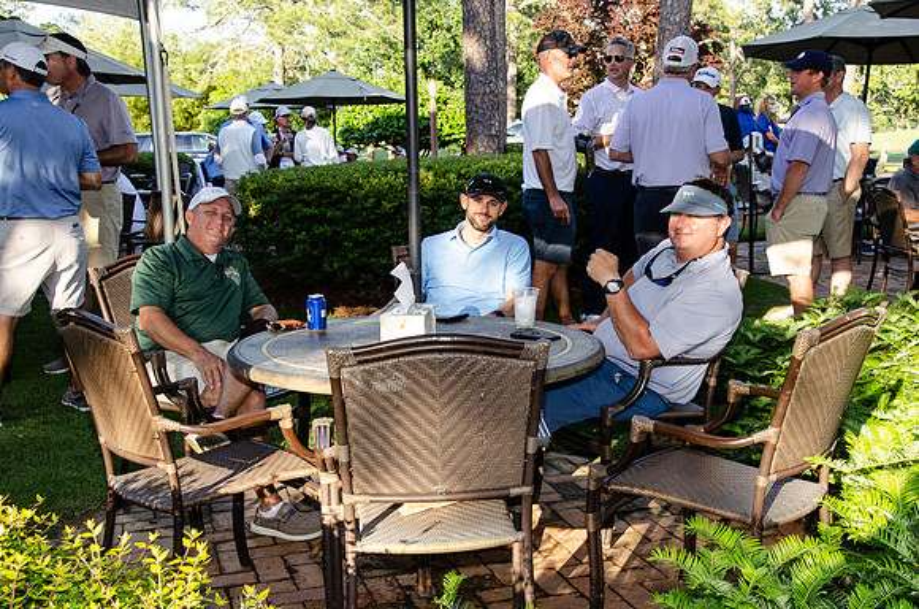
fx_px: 1184
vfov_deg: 28.8
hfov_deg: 42.4
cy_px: 304
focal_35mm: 46
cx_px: 460
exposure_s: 1/160
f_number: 8
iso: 400
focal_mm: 31
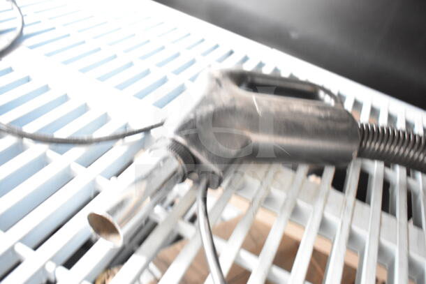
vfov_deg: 40.0
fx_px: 391
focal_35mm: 33
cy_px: 142
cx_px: 213
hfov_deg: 57.2
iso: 2800
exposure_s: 1/30
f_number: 3.8
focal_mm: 22
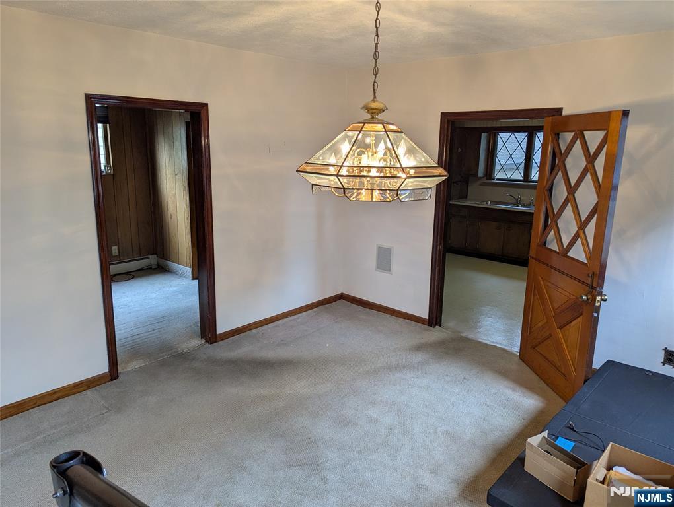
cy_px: 254
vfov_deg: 56.9
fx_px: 468
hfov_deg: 71.5
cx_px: 337
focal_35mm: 24
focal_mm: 6.81
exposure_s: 1/60
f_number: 1.85
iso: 67
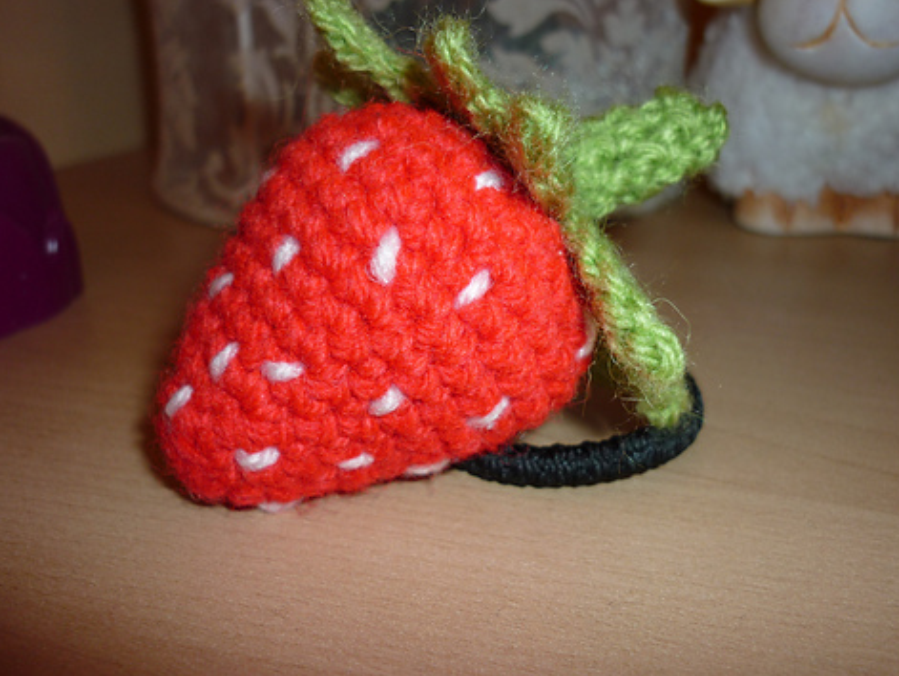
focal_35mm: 35
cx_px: 470
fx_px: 910
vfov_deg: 40.7
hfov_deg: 52.6
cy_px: 320
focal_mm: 5.5
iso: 100
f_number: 2.8
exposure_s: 1/30
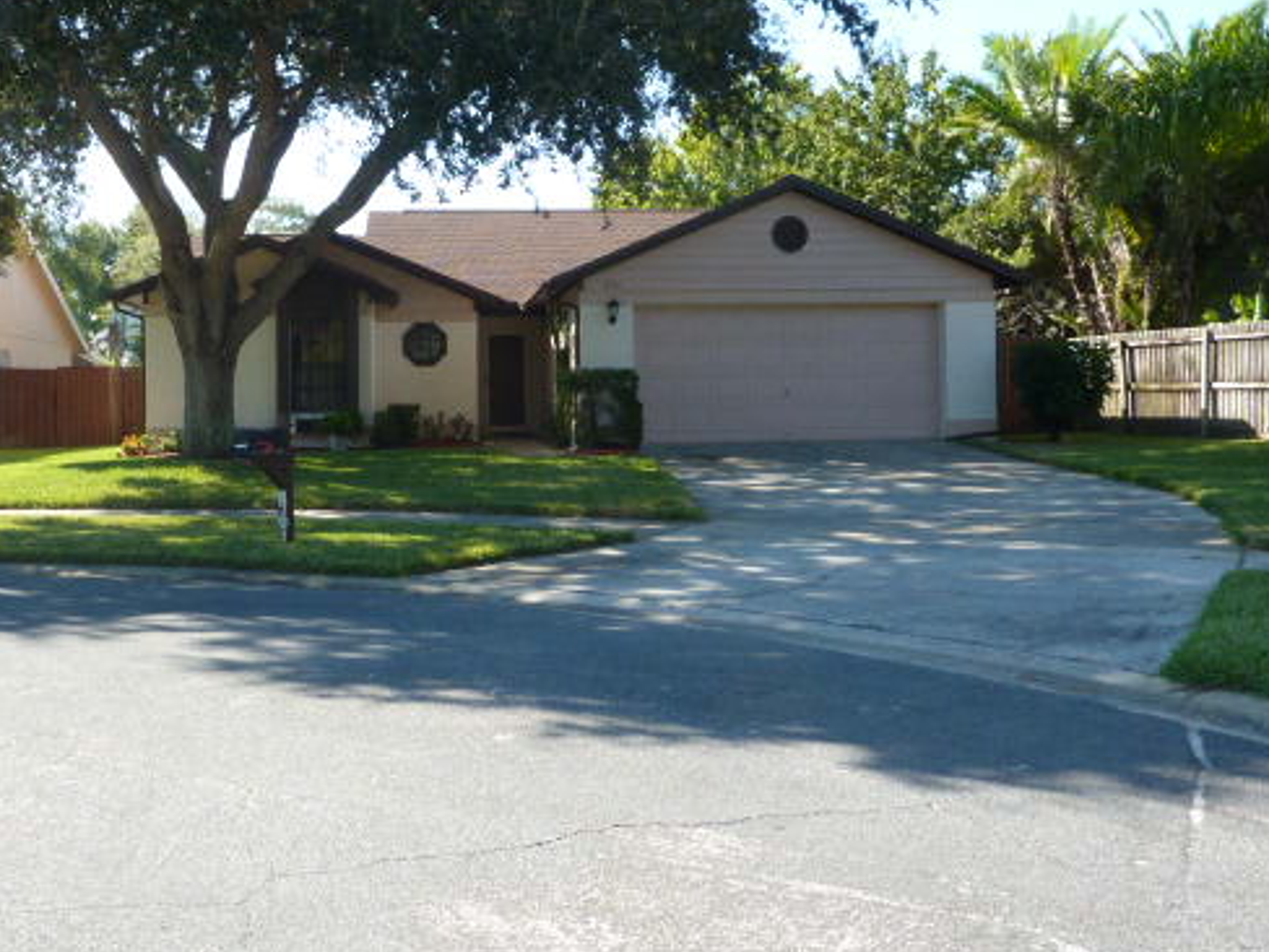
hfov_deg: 48.8
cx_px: 536
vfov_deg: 37.7
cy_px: 424
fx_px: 1393
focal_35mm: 38
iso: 80
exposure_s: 1/200
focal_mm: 4.1
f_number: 4
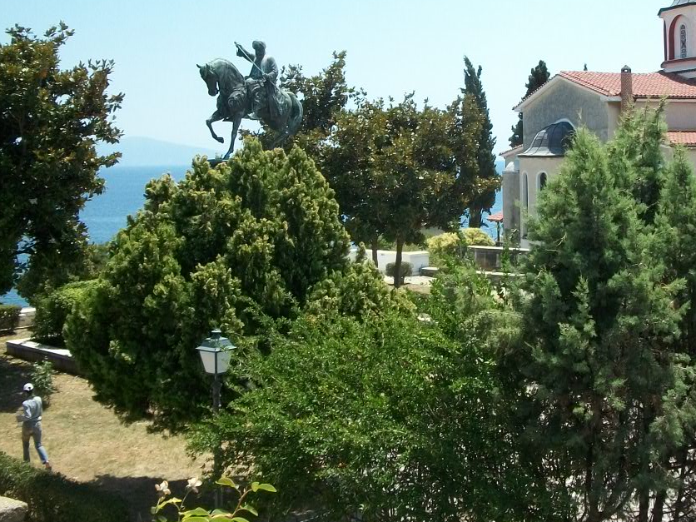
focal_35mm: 49
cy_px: 148
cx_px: 488
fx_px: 985
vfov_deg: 29.3
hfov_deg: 38.3
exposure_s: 1/250
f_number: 5.5
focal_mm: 5.7
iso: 80
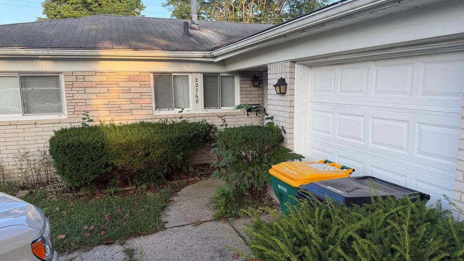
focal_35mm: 27
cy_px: 134
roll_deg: +1.3
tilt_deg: -10.1
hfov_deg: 69.9
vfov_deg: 42.9
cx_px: 233
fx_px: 332
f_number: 1.78
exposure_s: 1/448
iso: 100
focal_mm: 6.76
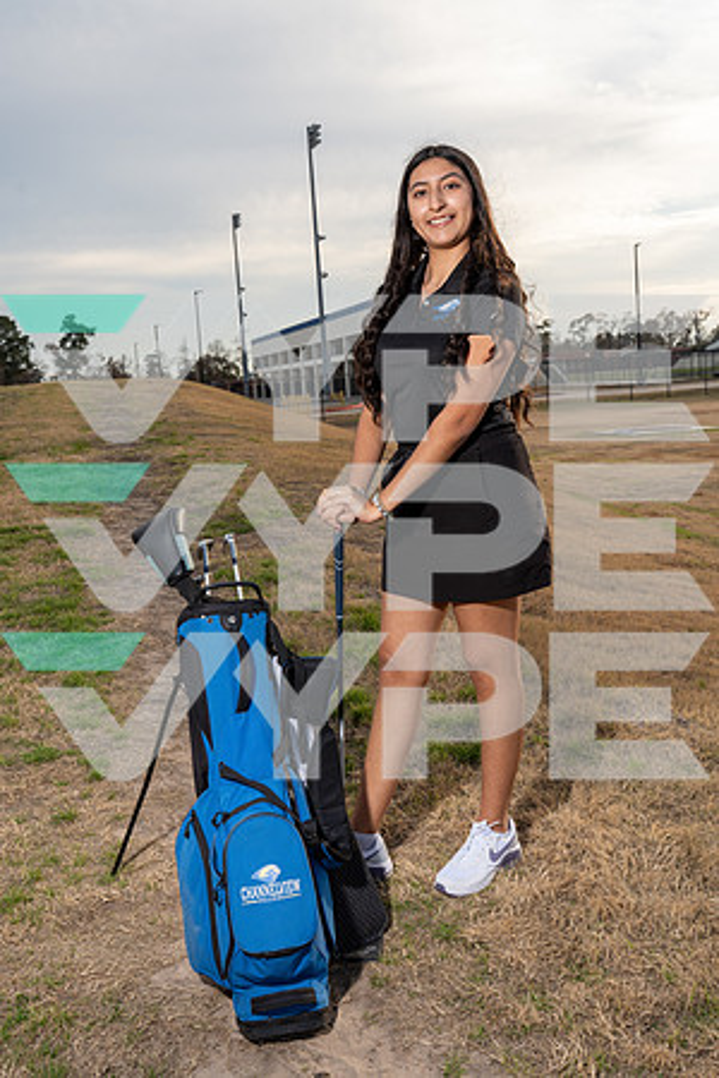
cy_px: 539
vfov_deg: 51.9
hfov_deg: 35.9
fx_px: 1108
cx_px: 360
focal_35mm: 37
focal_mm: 37
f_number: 8
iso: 160
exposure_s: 1/250
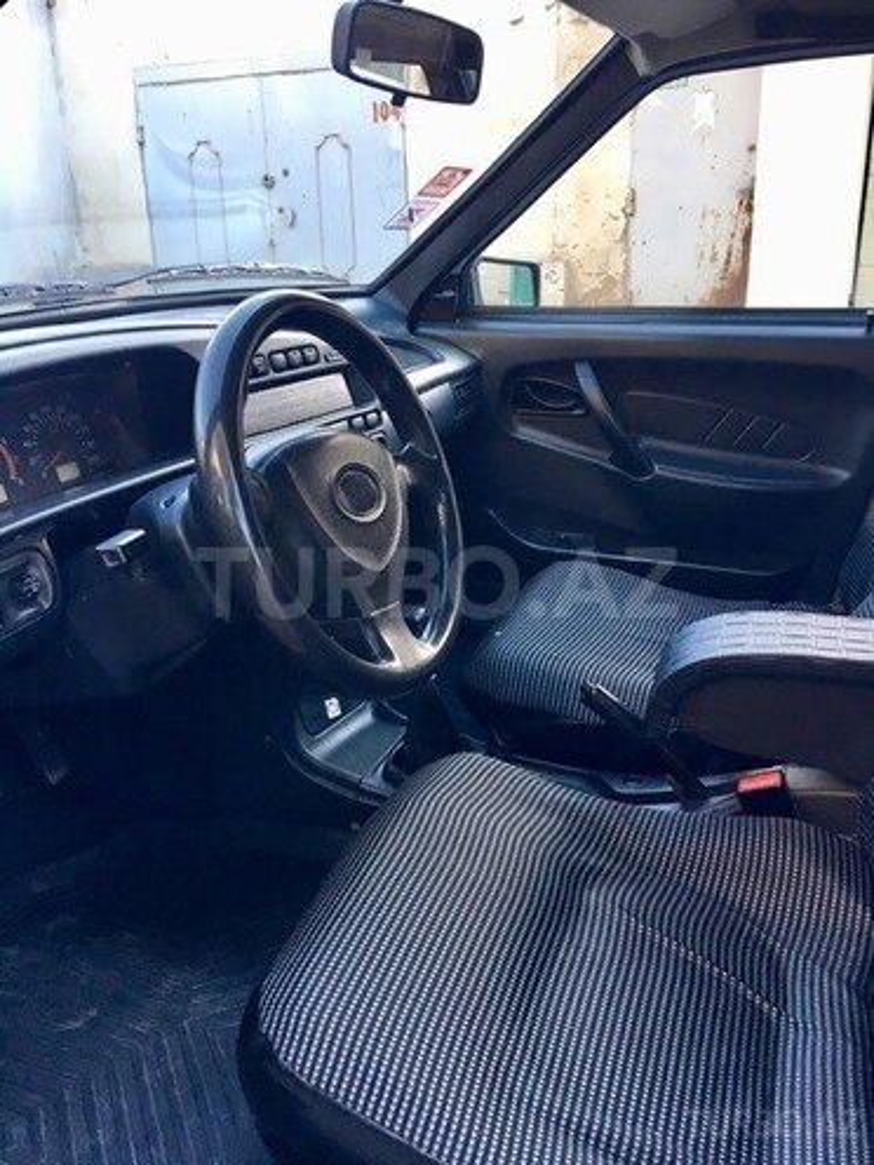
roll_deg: +1.0
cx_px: 437
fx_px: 976
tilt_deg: -18.8
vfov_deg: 61.7
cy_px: 582
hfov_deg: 48.2
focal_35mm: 29
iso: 32
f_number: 2.2
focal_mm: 4.15
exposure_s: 1/33
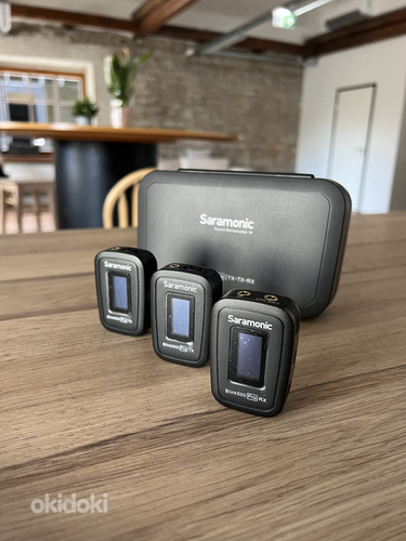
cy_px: 270
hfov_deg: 53.1
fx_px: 407
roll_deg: -1.6
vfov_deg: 67.3
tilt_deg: -15.6
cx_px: 203
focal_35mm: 26
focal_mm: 5.7
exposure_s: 1/60
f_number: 1.5
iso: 250
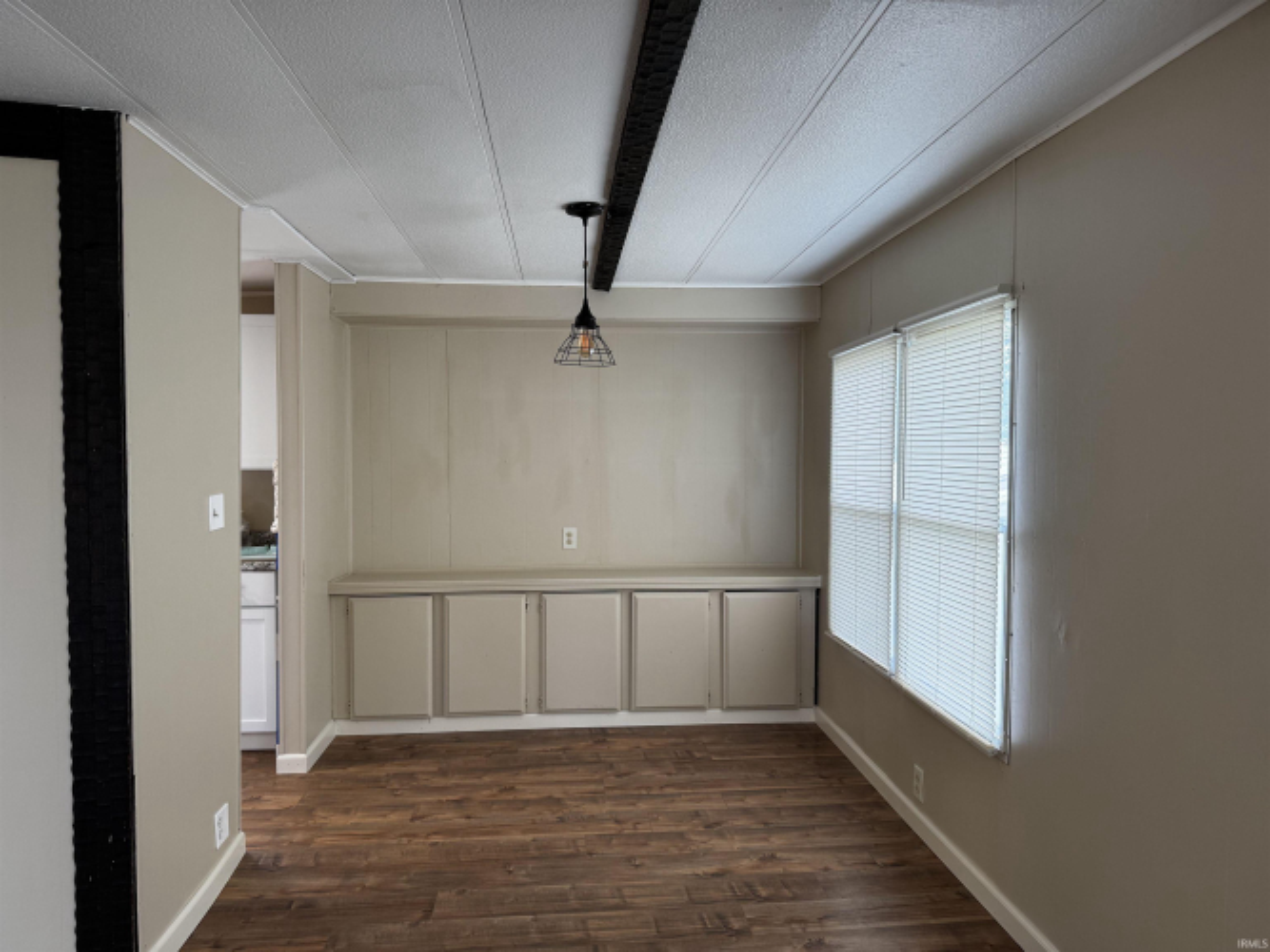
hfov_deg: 71.6
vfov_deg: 56.8
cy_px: 476
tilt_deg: -2.5
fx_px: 880
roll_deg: -0.8
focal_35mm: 24
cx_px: 635
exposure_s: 1/120
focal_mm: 6.76
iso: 80
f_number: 1.78
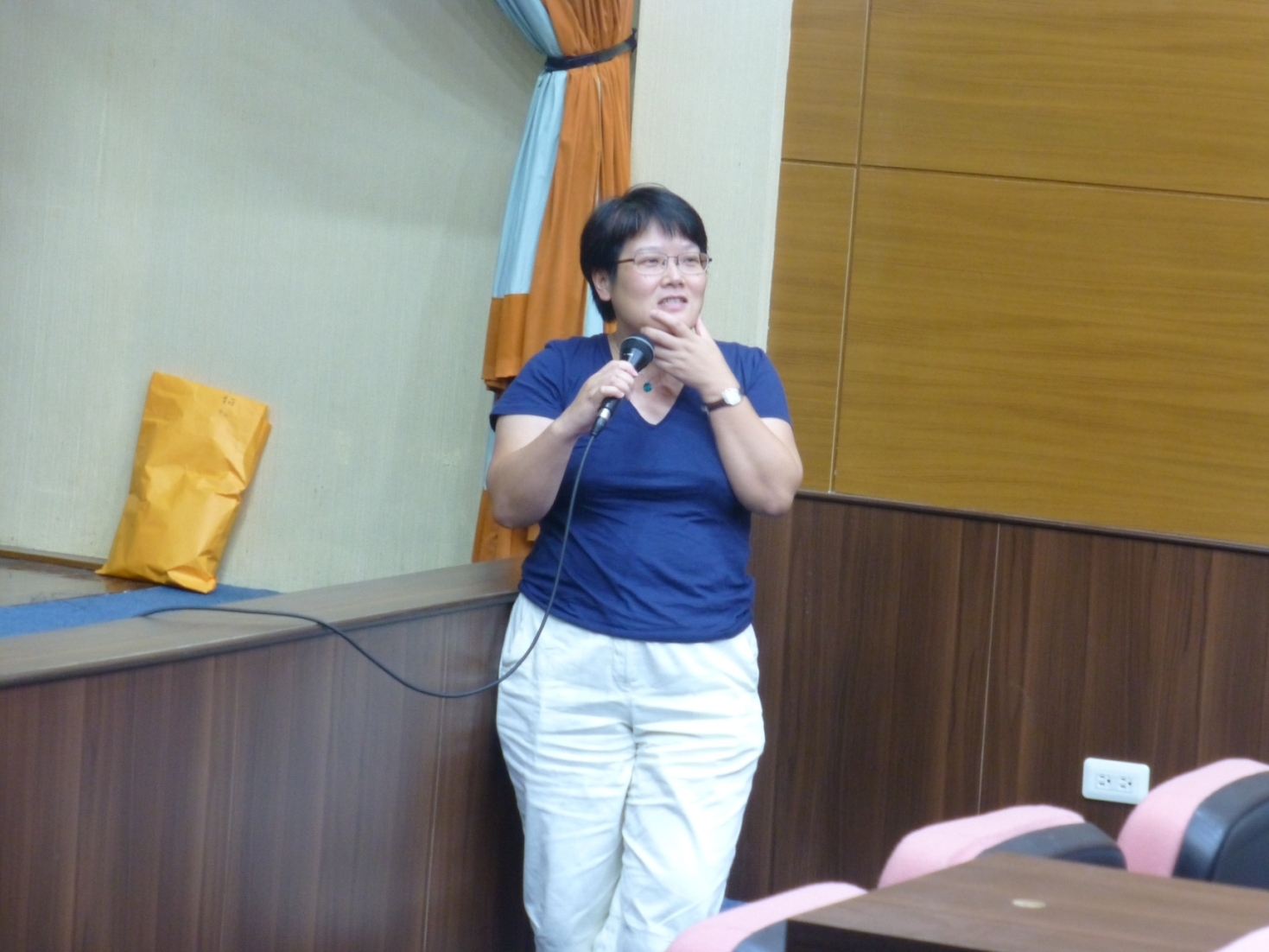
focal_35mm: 137
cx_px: 634
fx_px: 5023
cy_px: 476
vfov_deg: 10.8
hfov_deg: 14.4
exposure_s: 1/4
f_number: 5.4
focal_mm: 24.4
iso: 400
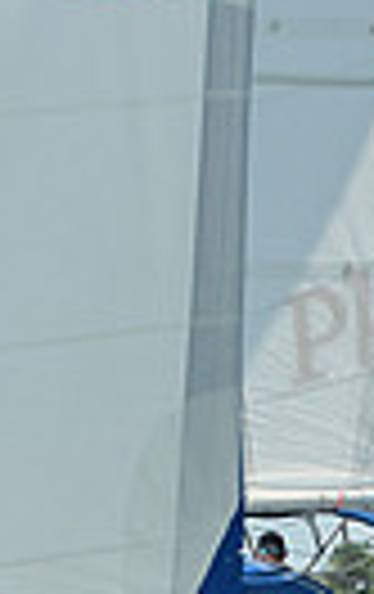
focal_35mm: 335
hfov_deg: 3.9
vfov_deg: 6.2
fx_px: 5440
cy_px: 565
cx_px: 54
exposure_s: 1/1250
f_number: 9
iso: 320
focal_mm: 75
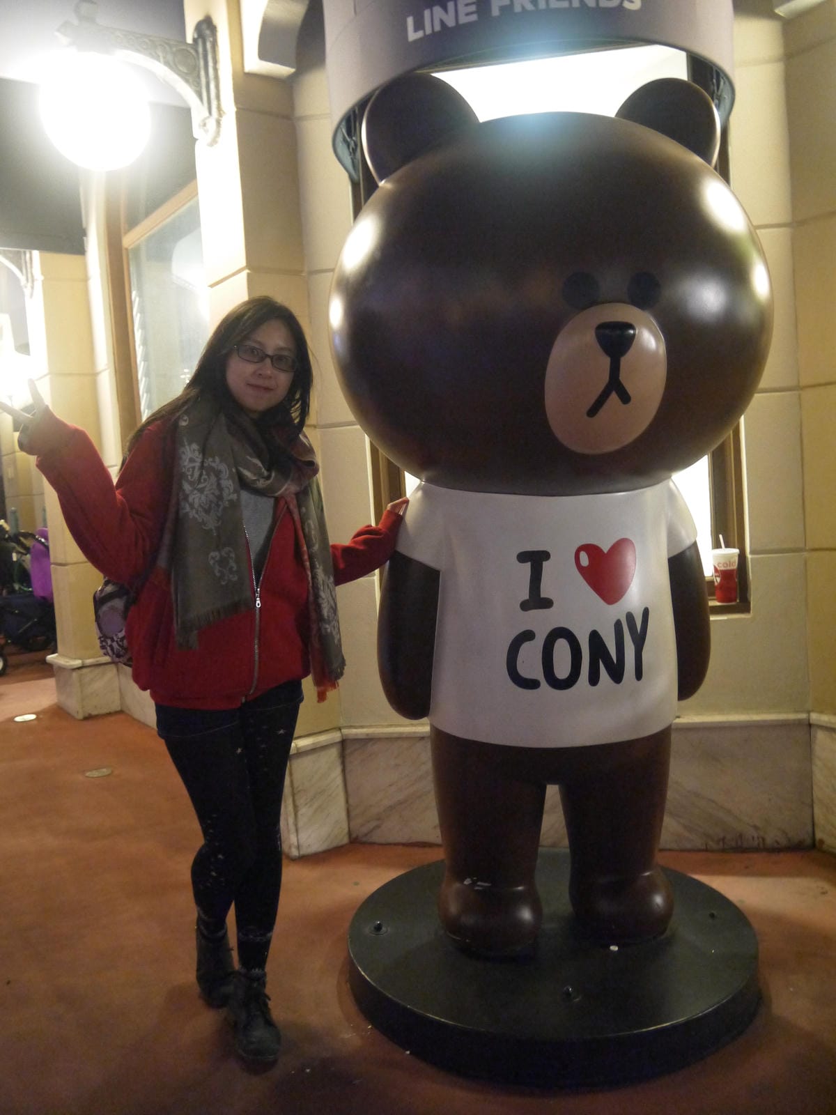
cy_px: 558
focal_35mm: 28
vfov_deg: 63.4
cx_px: 418
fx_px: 902
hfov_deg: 49.7
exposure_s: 1/13
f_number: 3.5
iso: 1600
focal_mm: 14
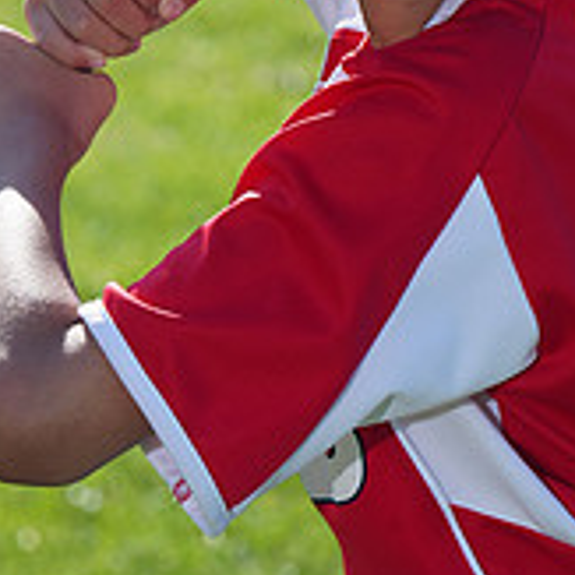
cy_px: -159
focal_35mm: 605
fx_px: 11370
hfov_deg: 2.9
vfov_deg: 2.9
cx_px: 418
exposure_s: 1/200
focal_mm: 200
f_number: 10
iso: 200
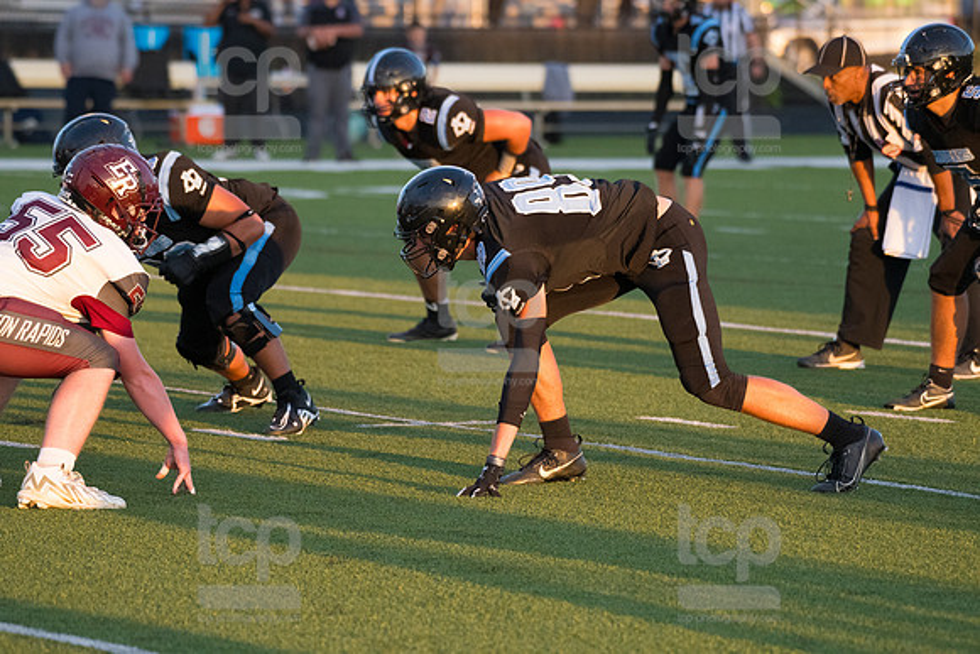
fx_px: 6535
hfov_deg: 8.6
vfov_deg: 5.7
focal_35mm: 240
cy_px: 327
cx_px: 490
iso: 4000
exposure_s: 1/2000
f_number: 5.6
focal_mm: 240
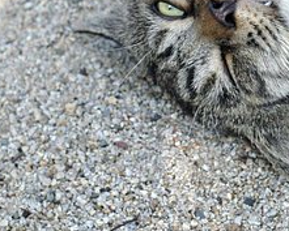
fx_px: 1199
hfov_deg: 13.6
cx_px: 277
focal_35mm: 140
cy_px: 40
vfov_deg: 11.0
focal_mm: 43
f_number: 5.6
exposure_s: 1/180
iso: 800
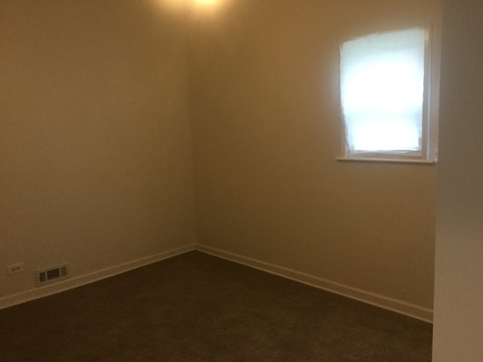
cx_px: 242
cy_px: 181
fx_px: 433
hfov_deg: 58.4
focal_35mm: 31
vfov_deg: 45.4
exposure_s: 1/30
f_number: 2.4
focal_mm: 3.3
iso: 160
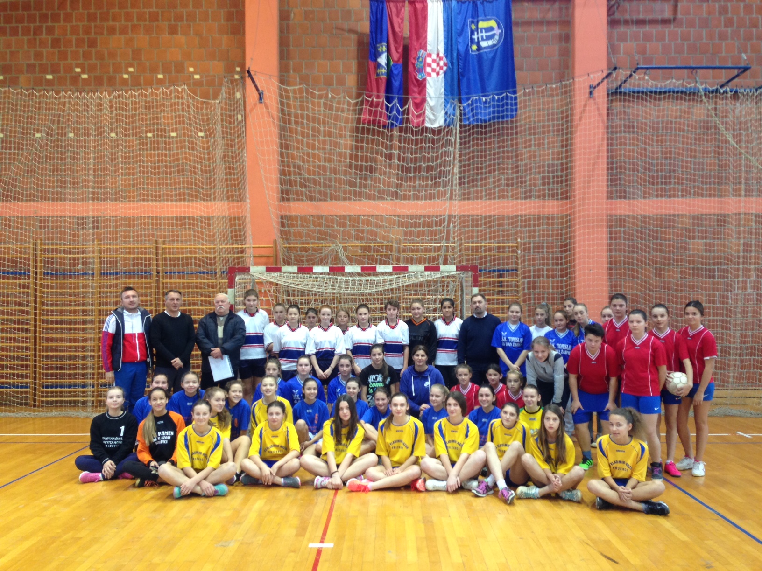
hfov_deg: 55.4
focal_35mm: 33
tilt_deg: +1.9
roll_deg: -0.2
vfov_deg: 42.9
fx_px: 726
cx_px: 381
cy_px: 286
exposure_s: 1/20
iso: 80
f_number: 2.4
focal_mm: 4.12
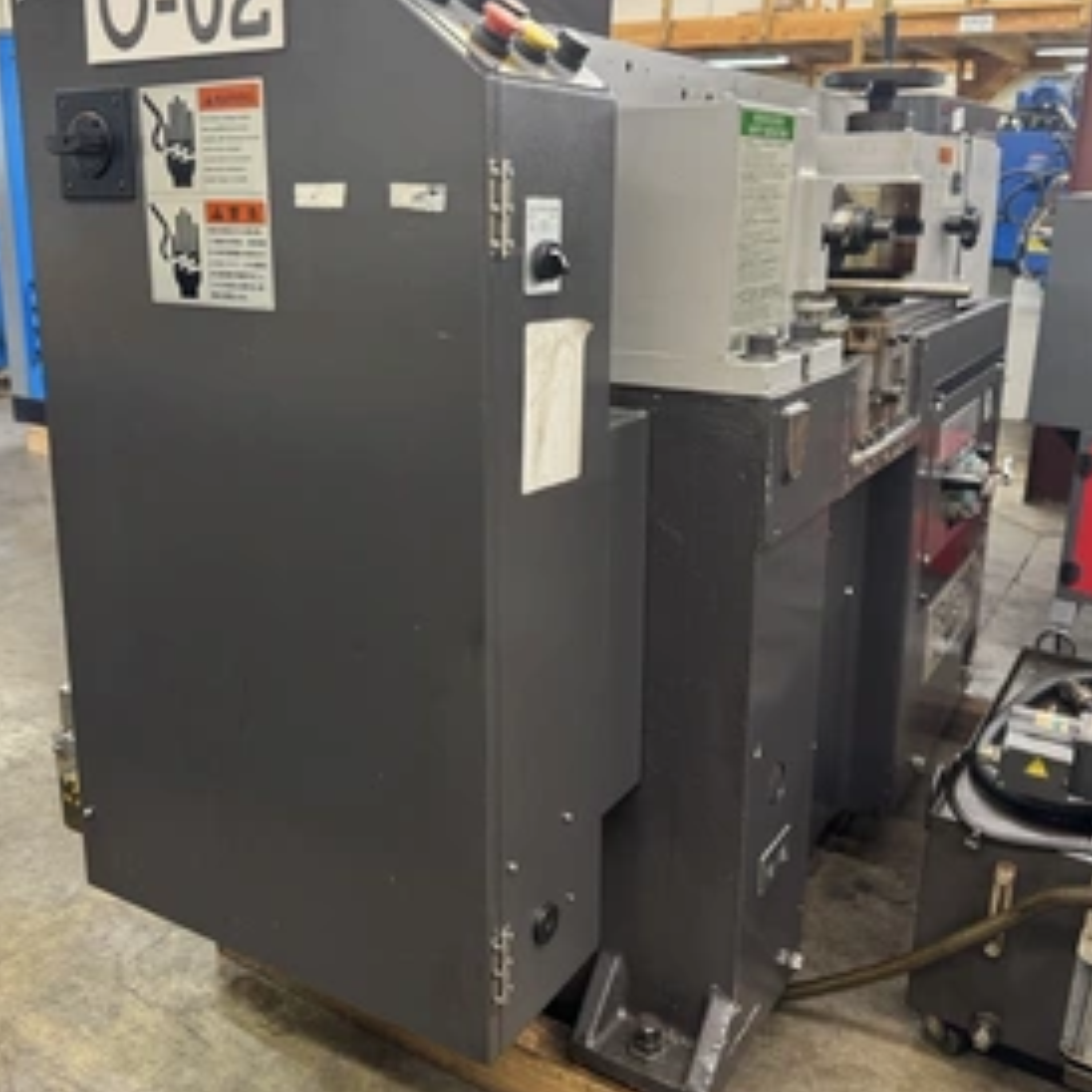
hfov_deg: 52.5
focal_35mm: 31
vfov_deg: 52.4
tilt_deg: -15.1
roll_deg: -0.5
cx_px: 518
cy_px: 470
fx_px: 1106
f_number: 1.78
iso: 250
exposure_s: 1/60
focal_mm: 6.76
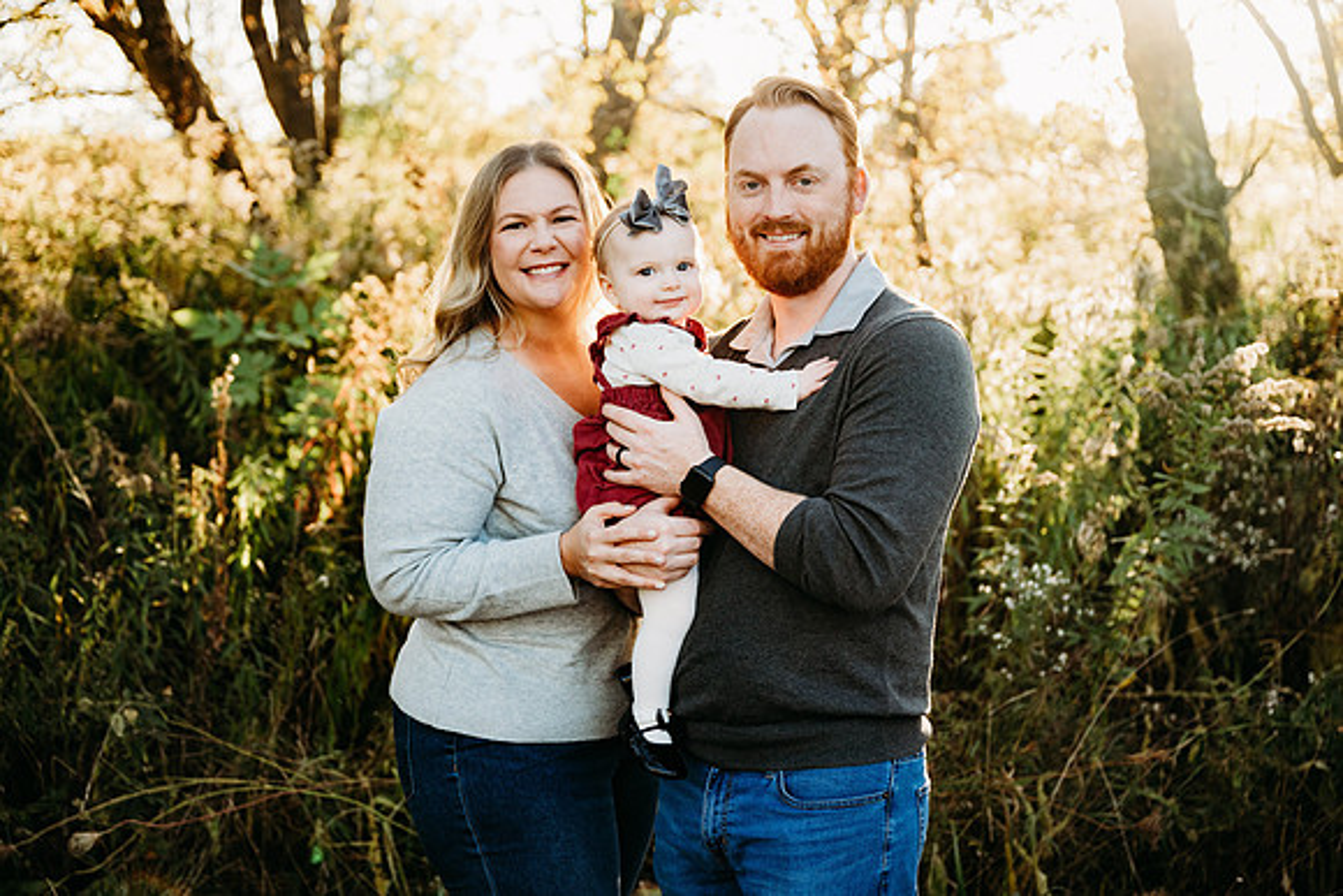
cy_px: 448
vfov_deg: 25.5
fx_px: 1978
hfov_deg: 37.5
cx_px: 672
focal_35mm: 53
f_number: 2.8
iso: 640
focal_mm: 53
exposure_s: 1/800
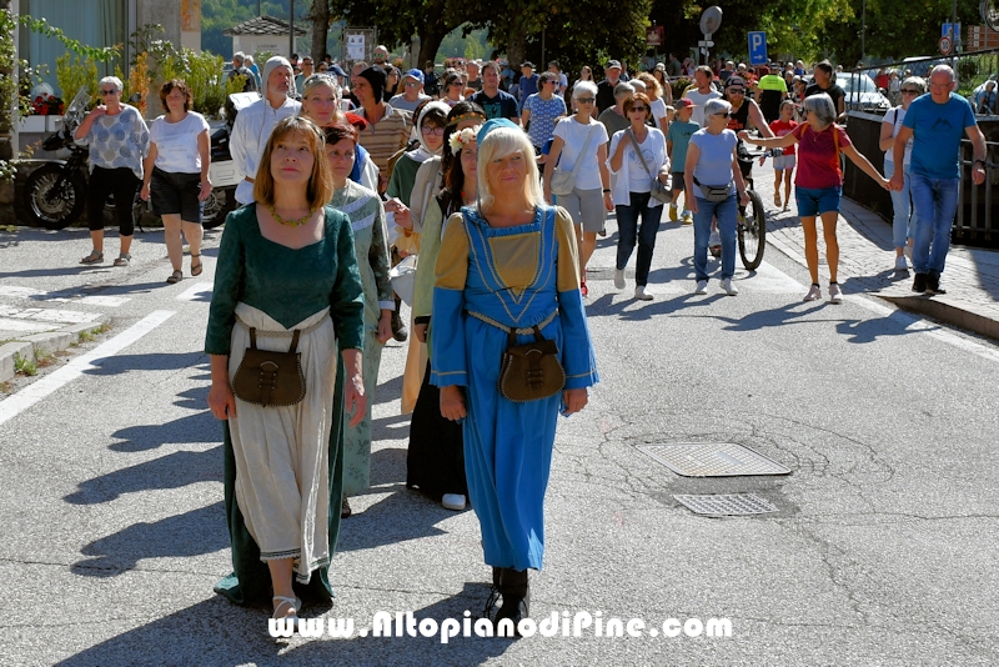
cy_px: 334
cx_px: 500
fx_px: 1083
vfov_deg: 34.2
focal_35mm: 39
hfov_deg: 49.5
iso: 100
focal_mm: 26
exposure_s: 1/320
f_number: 9
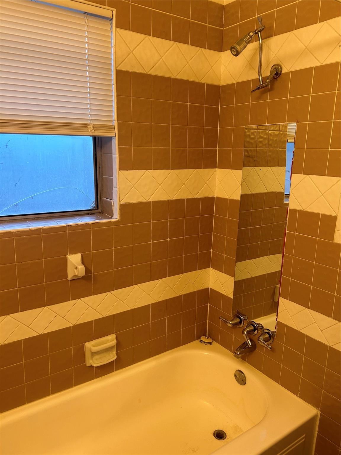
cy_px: 228
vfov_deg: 67.3
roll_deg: -1.4
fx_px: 341
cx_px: 170
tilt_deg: -12.7
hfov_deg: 53.1
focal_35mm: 26
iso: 80
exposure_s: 1/120
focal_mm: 5.7
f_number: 1.5
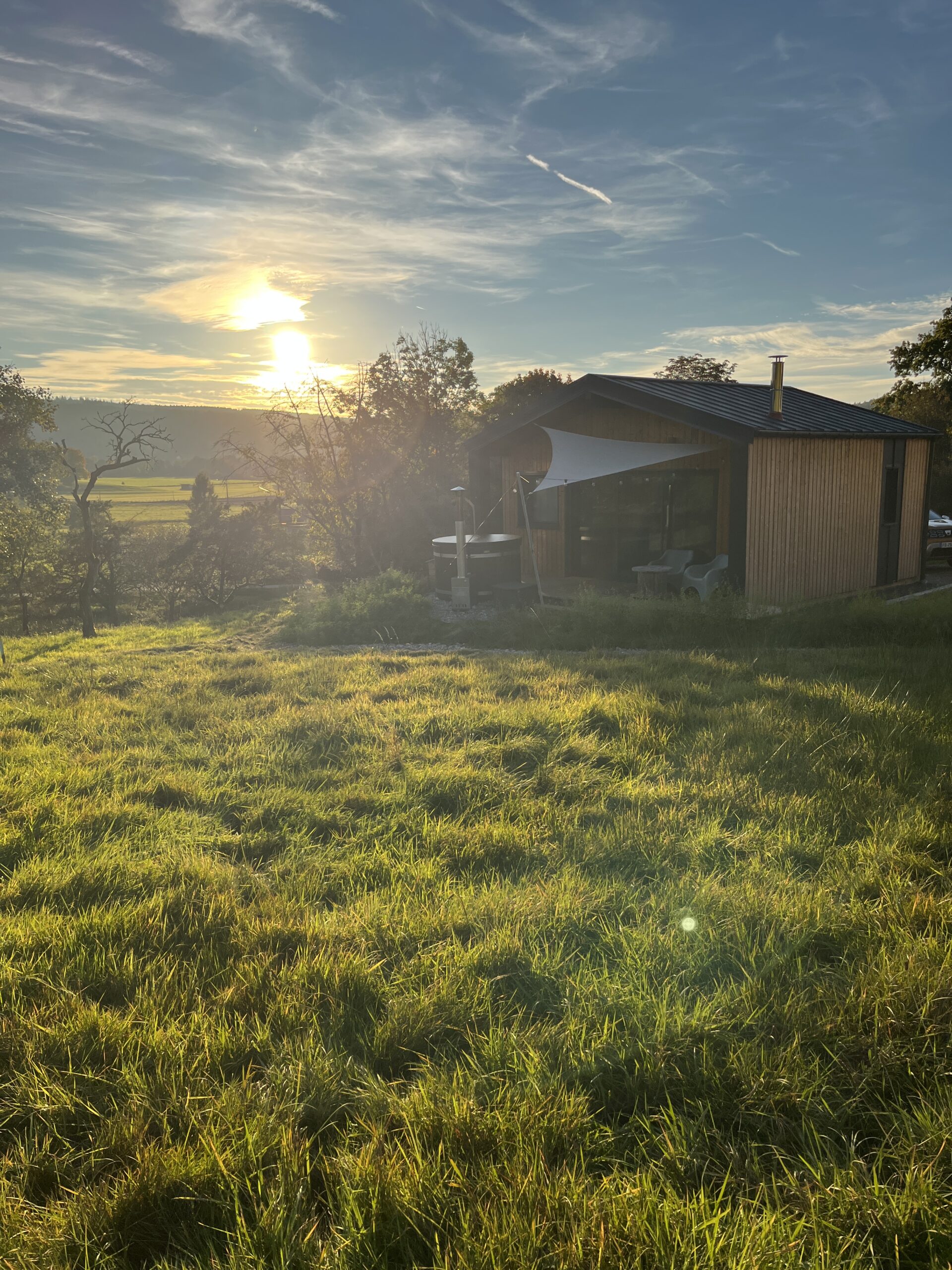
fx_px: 953
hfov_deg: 53.1
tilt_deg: -11.3
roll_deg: +0.5
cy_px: 635
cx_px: 476
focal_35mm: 26
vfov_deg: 67.3
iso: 50
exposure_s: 1/3521
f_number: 1.6
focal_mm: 5.1
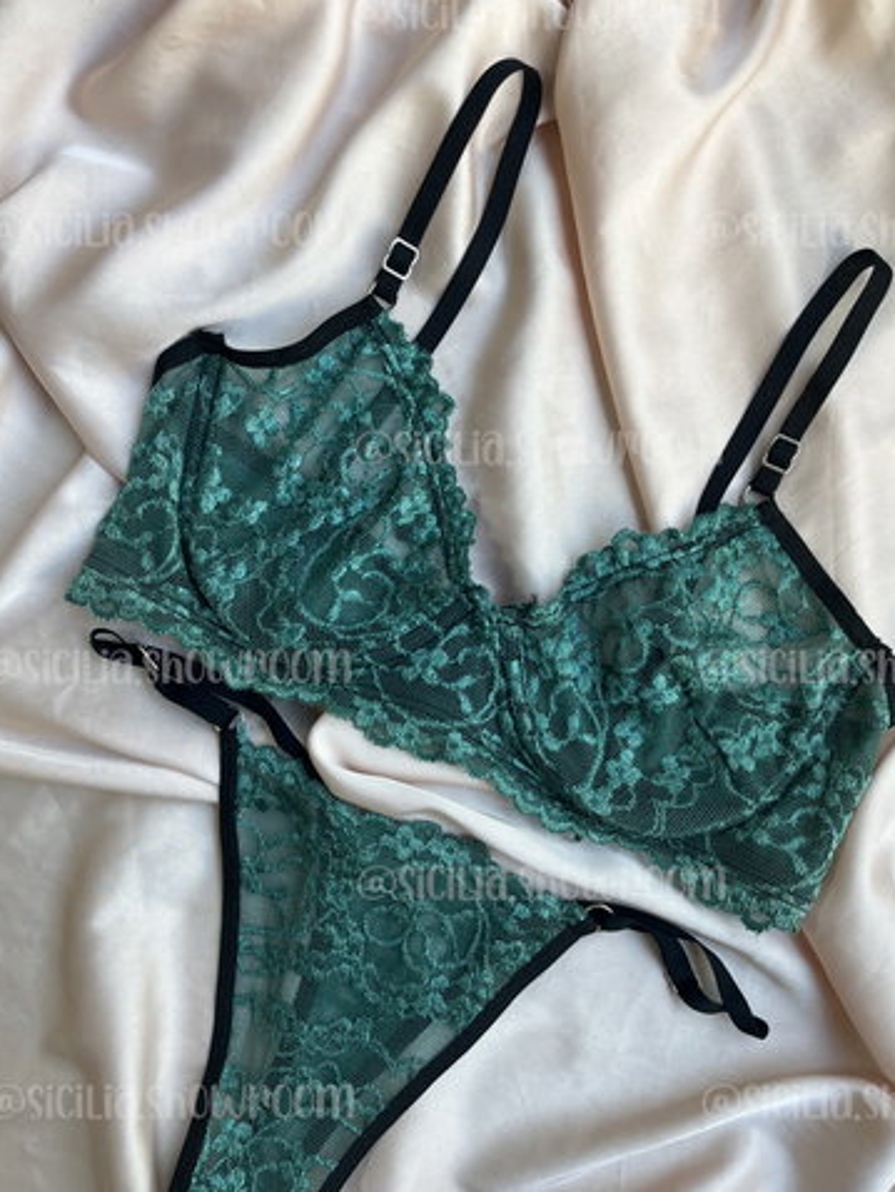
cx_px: 481
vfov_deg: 61.5
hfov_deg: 48.2
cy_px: 660
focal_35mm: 29
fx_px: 999
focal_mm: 5.1
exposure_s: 1/122
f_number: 1.6
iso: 64
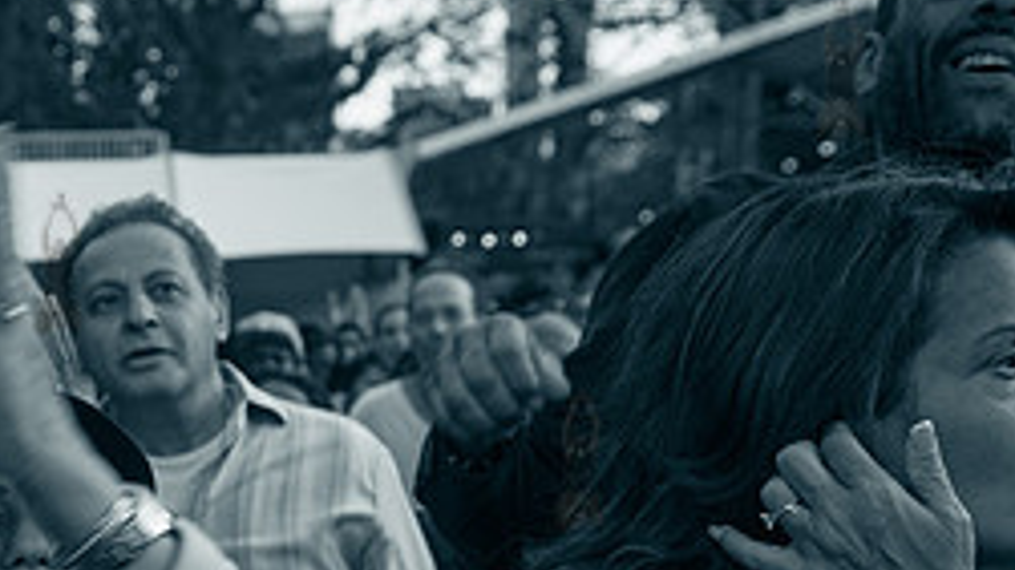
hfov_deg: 27.0
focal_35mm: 75
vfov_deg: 15.6
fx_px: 2018
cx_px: 57
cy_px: 653
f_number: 4
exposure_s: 1/400
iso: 640
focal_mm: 31
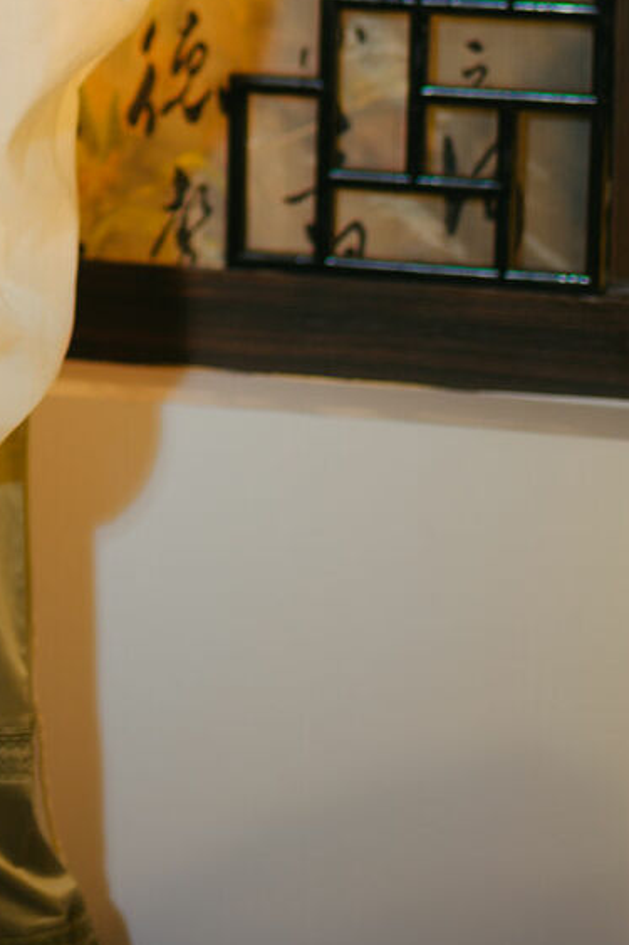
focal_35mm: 140
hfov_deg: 9.7
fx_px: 3671
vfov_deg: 14.3
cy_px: -154
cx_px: -17
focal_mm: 50
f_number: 1.8
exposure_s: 1/125
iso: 100
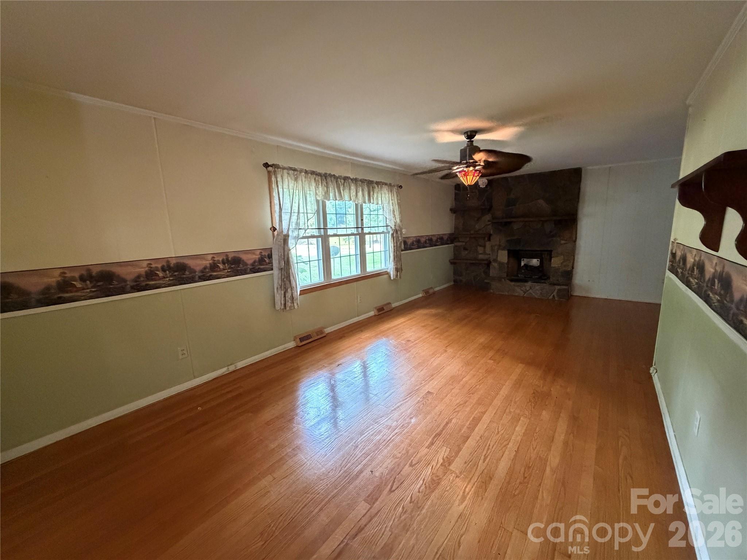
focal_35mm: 14
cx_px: 374
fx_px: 302
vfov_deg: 85.7
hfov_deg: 102.1
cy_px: 280
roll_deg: +2.6
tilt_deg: -8.4
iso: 1000
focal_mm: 2.22
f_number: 2.2
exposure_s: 1/60
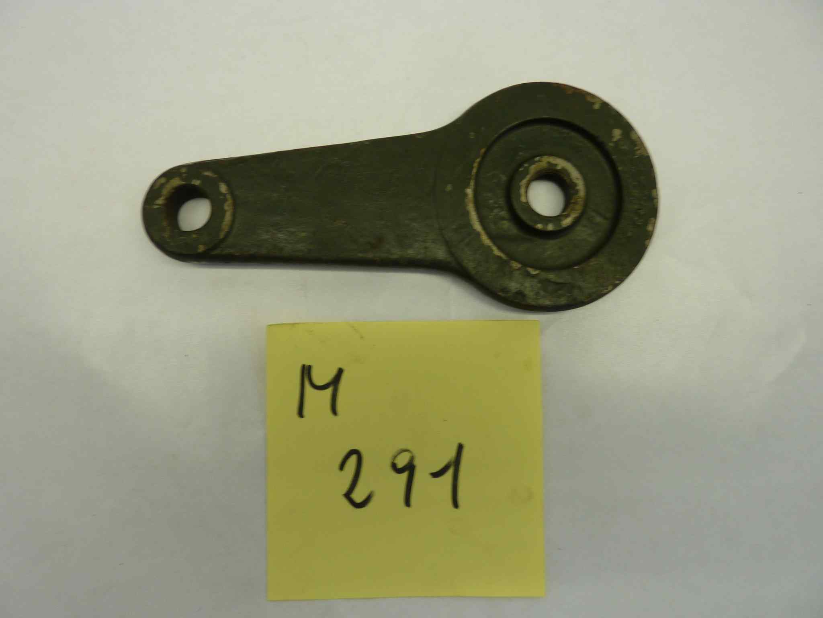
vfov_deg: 54.9
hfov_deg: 69.4
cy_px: 309
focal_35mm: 25
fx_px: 594
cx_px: 412
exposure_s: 1/40
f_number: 3.3
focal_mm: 4.1
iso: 80
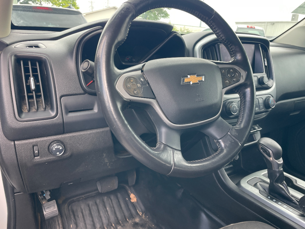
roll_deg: -3.1
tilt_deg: -15.9
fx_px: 229
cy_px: 114
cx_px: 152
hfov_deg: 67.3
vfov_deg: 53.1
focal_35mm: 26
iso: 32
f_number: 1.6
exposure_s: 1/121
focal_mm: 4.2
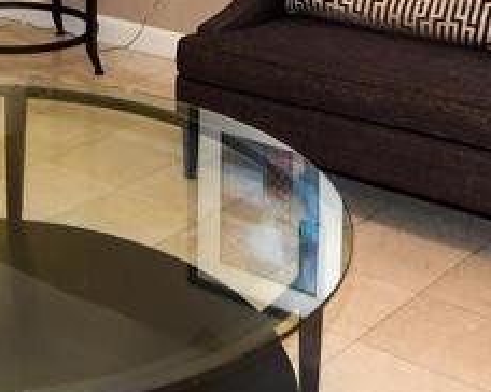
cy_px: 5
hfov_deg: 24.4
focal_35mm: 76
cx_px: 50
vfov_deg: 19.6
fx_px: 1103
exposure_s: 1/60
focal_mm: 12
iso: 560
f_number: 4
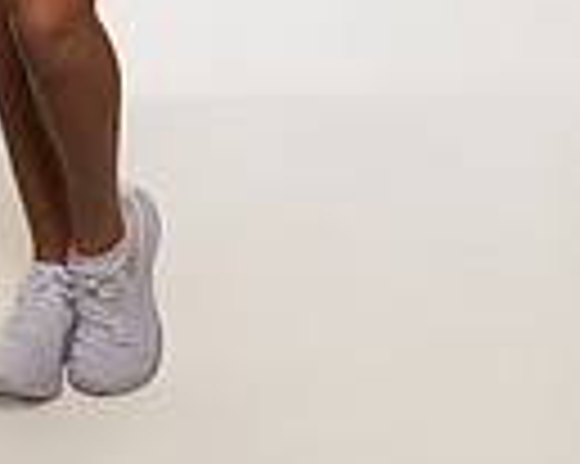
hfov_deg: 13.6
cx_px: -85
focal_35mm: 138
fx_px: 2367
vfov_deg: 10.2
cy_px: -514
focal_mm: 42
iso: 500
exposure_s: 1/200
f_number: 6.3
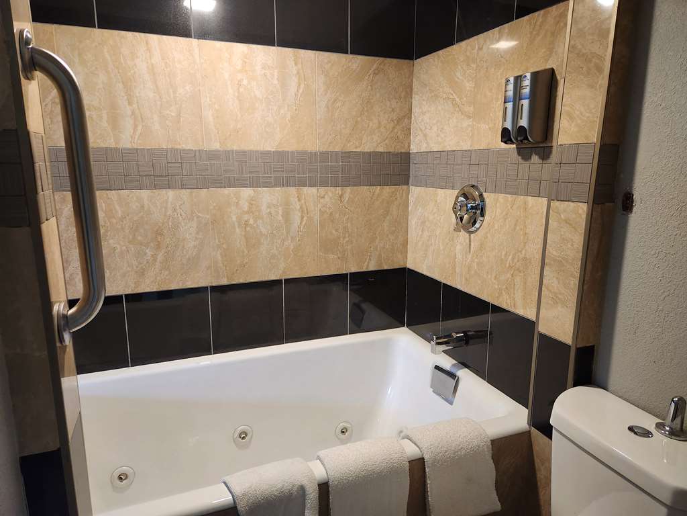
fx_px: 456
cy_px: 258
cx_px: 344
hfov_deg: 73.9
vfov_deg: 58.9
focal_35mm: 23
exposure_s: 1/120
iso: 400
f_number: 1.8
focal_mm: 5.4
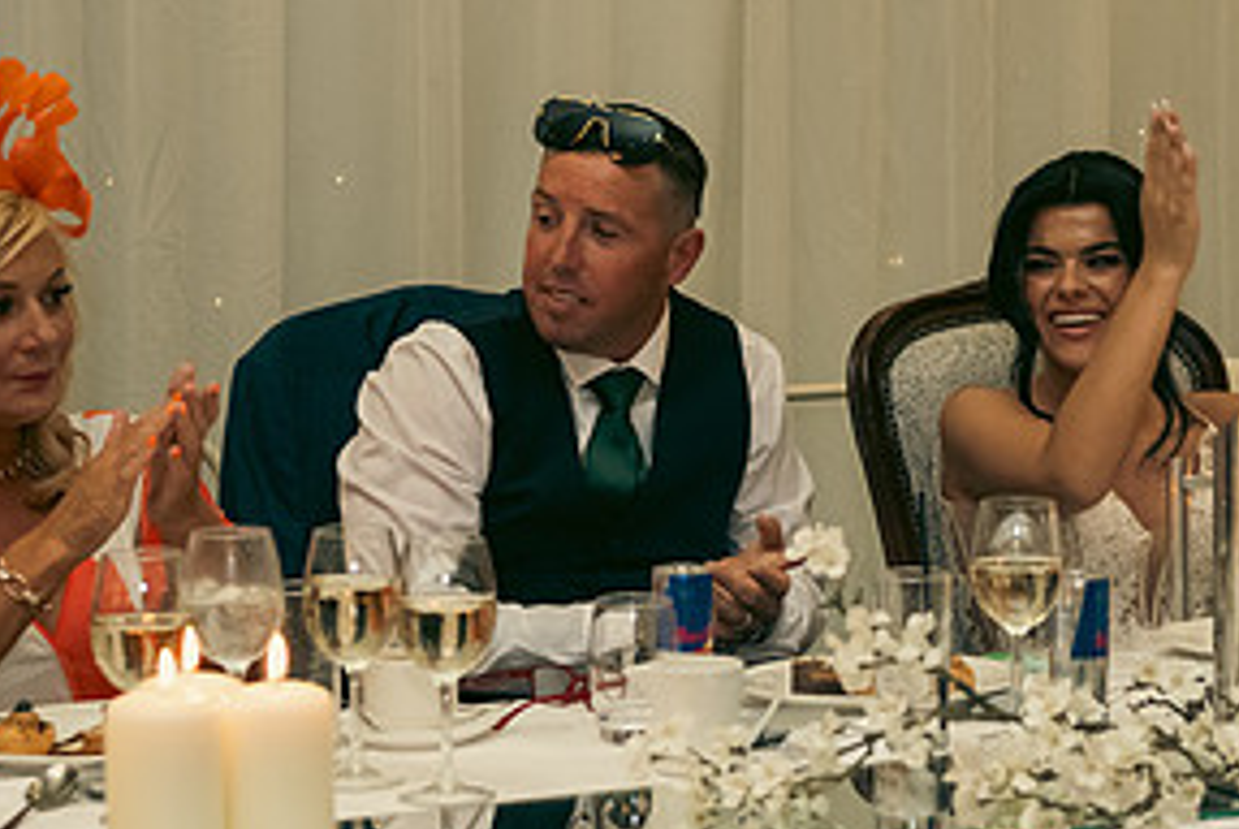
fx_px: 3617
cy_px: 443
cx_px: 816
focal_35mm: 105
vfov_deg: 13.1
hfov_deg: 19.4
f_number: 3.5
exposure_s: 1/160
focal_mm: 52
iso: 800
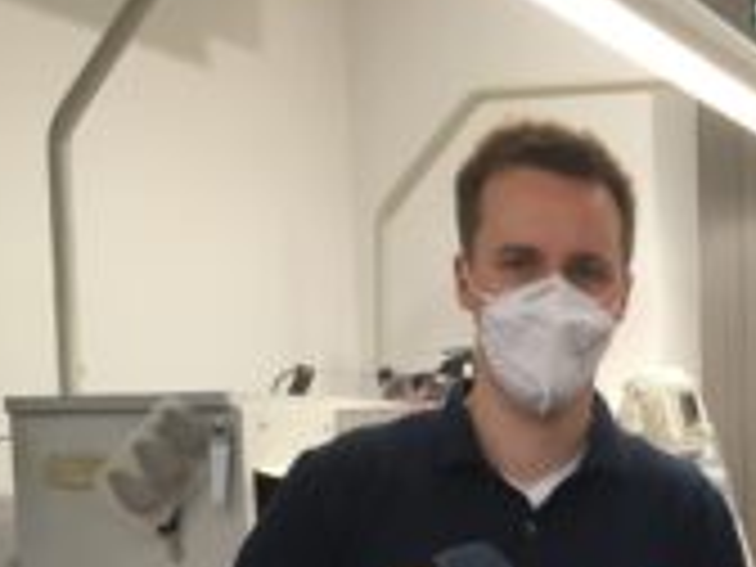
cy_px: 630
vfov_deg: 20.3
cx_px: 756
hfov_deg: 26.6
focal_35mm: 69
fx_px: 1507
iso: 25
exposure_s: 1/33
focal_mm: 4.15
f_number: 2.2
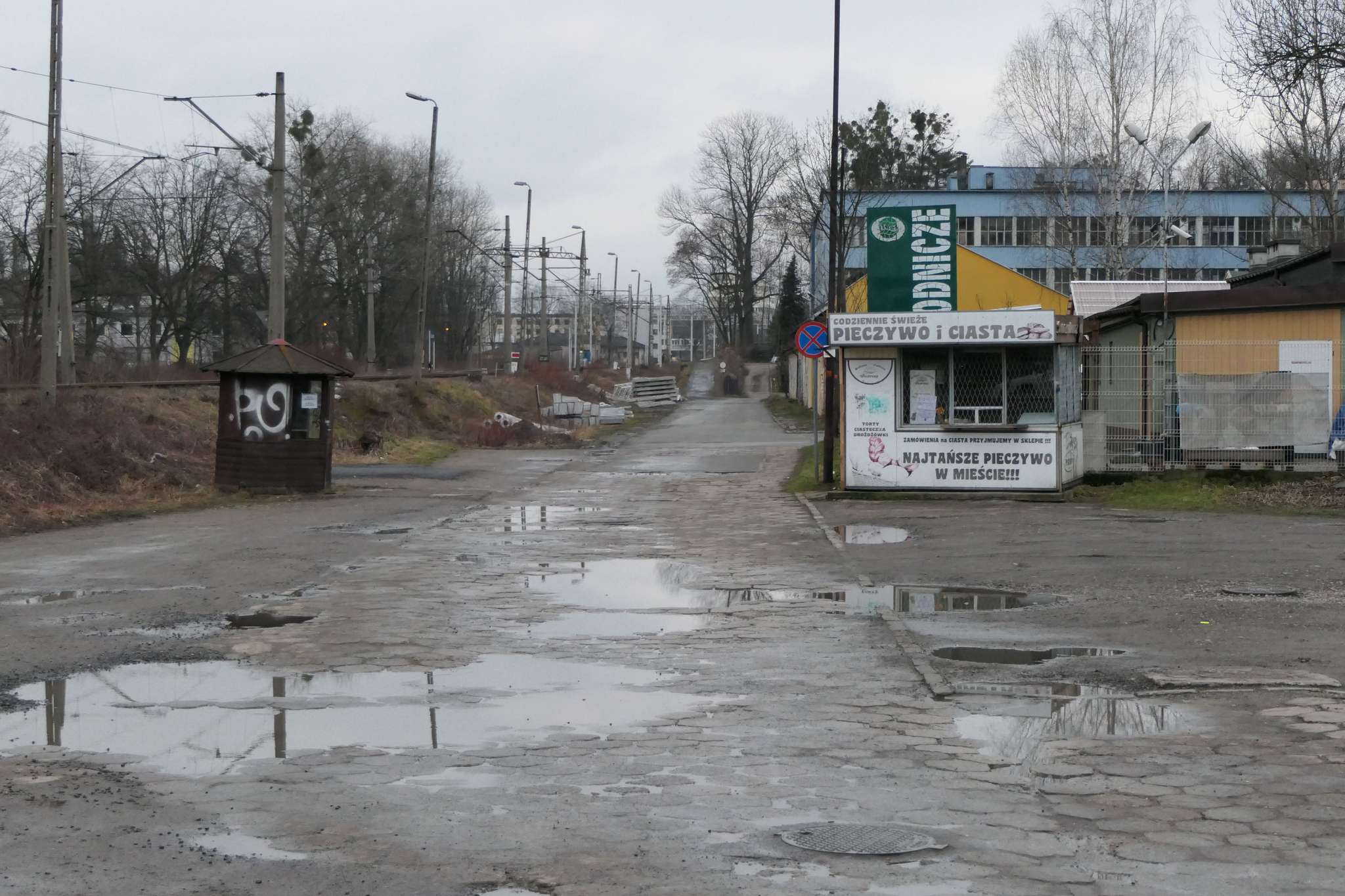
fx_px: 2465
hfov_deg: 30.5
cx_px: 672
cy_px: 448
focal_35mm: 66
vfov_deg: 20.6
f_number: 3.8
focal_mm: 24.2
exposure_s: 1/80
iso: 1600
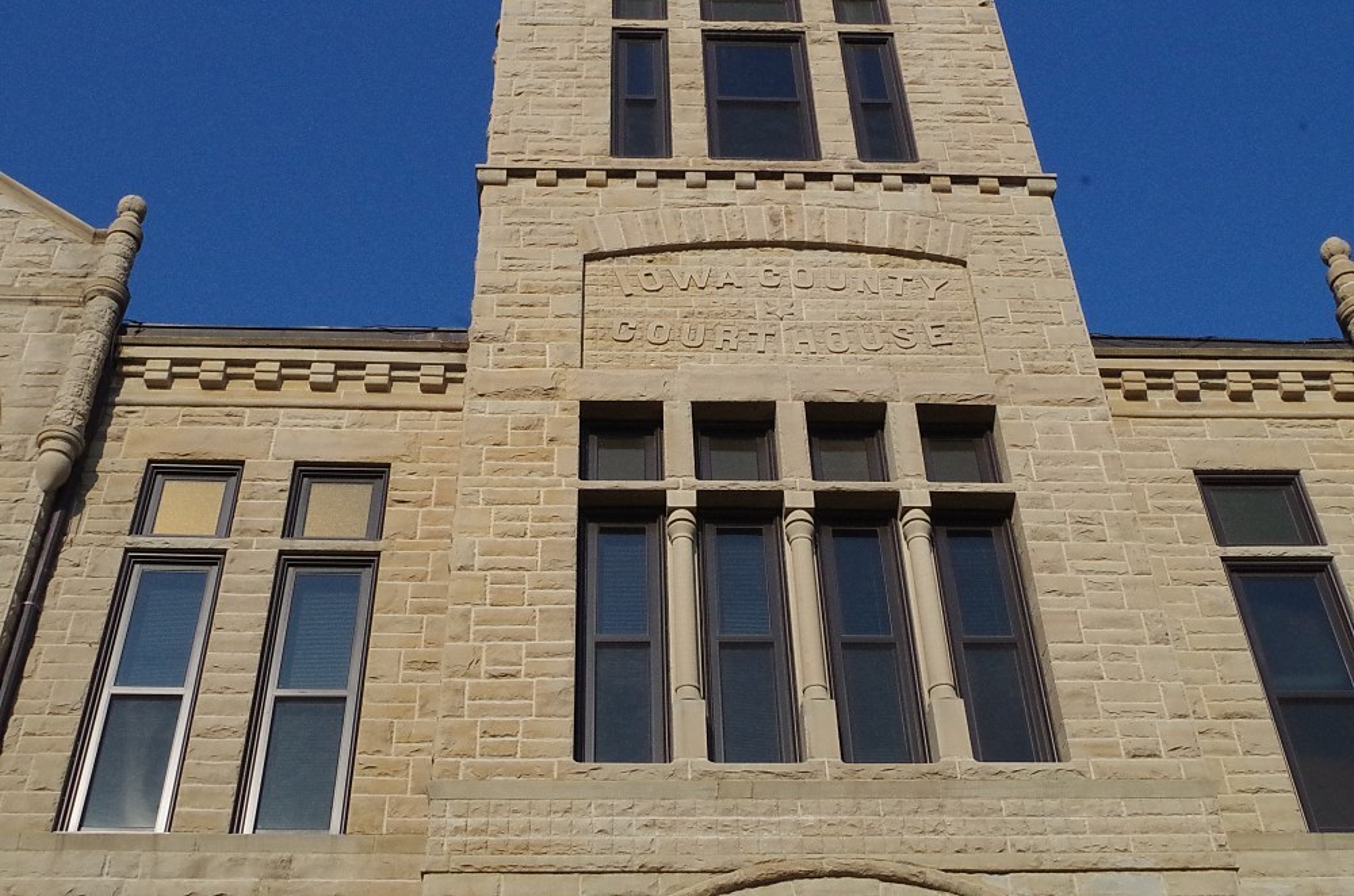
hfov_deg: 46.5
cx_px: 677
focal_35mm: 42
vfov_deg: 31.7
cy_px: 448
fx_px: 1576
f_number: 13
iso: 3200
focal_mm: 28.13
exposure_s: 1/4000
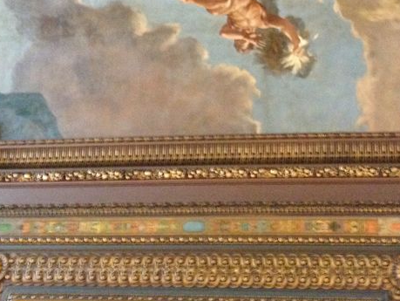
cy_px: -28
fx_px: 902
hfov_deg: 24.9
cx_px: 267
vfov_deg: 18.2
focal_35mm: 78
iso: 500
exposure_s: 1/15
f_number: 2.4
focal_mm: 4.28
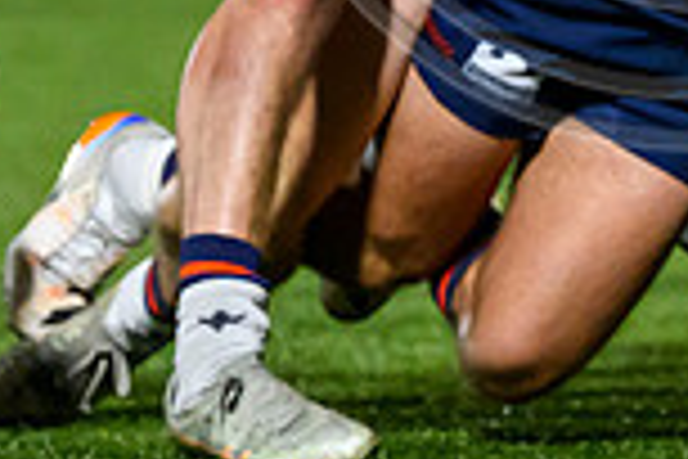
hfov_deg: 1.7
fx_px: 23199
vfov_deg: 1.1
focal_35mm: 1214
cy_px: -104
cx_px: 776
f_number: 3.2
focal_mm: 200
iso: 5000
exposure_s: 1/1250
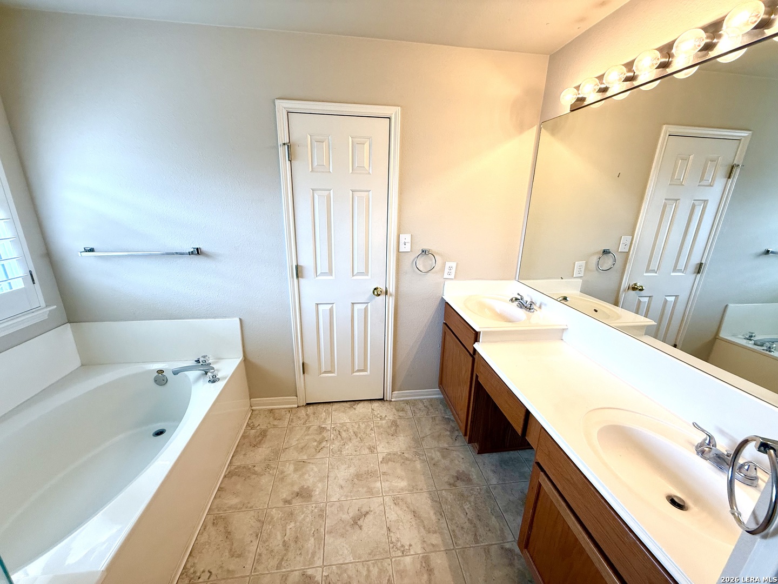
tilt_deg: -16.2
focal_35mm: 14
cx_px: 389
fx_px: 315
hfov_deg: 102.1
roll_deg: -1.2
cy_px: 292
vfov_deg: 85.7
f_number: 2.2
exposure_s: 1/120
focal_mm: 2.22
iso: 100
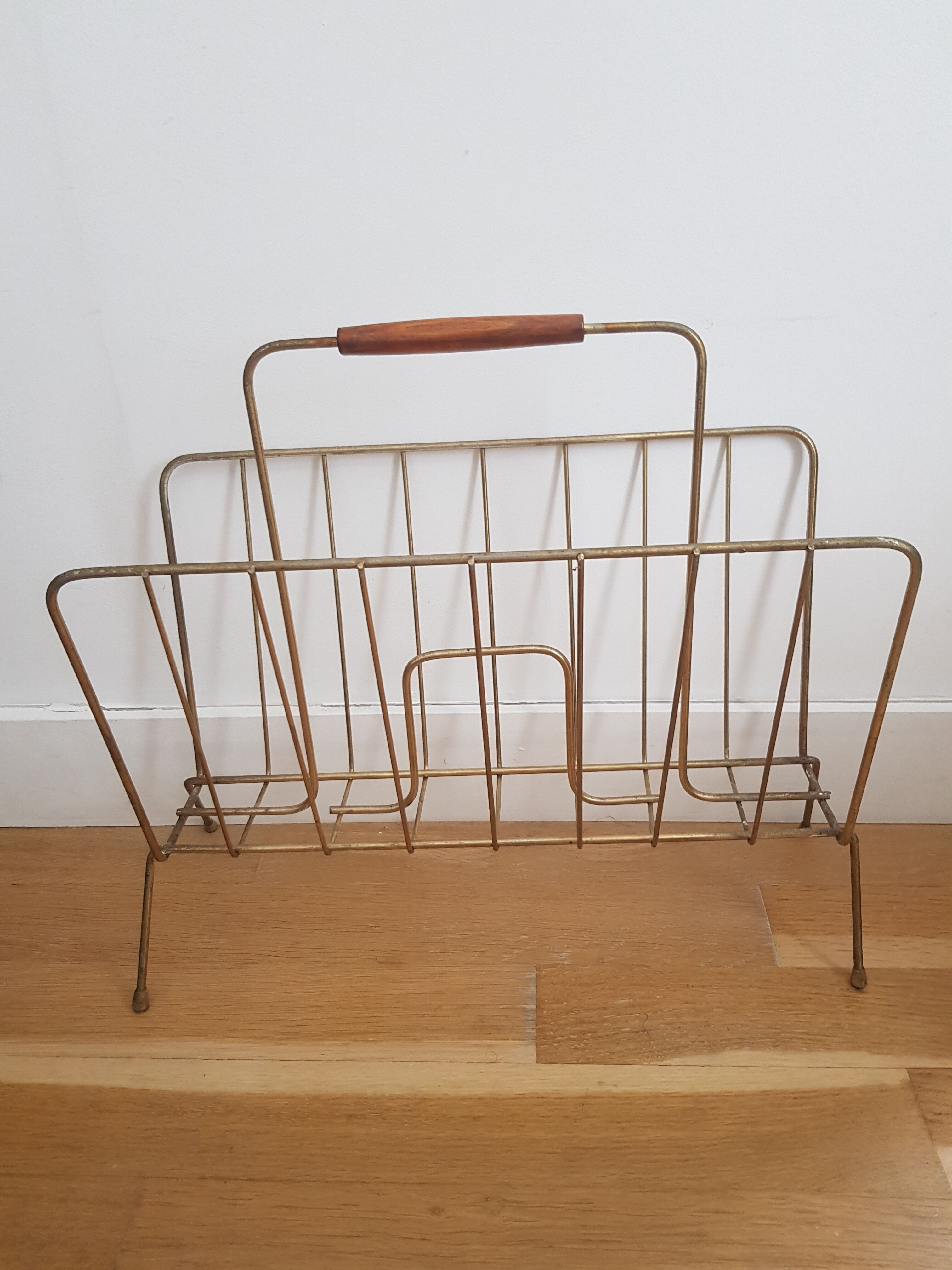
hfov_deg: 53.1
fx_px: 953
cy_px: 635
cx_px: 476
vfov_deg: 67.3
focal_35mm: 26
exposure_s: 1/30
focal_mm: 4.2
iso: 200
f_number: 1.7
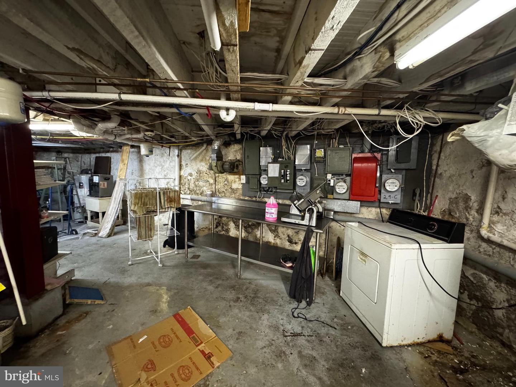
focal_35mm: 14
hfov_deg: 102.1
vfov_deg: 85.7
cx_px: 258
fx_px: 209
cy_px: 194
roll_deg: -0.4
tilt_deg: -8.1
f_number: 2.2
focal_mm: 2.22
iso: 1000
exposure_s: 1/40
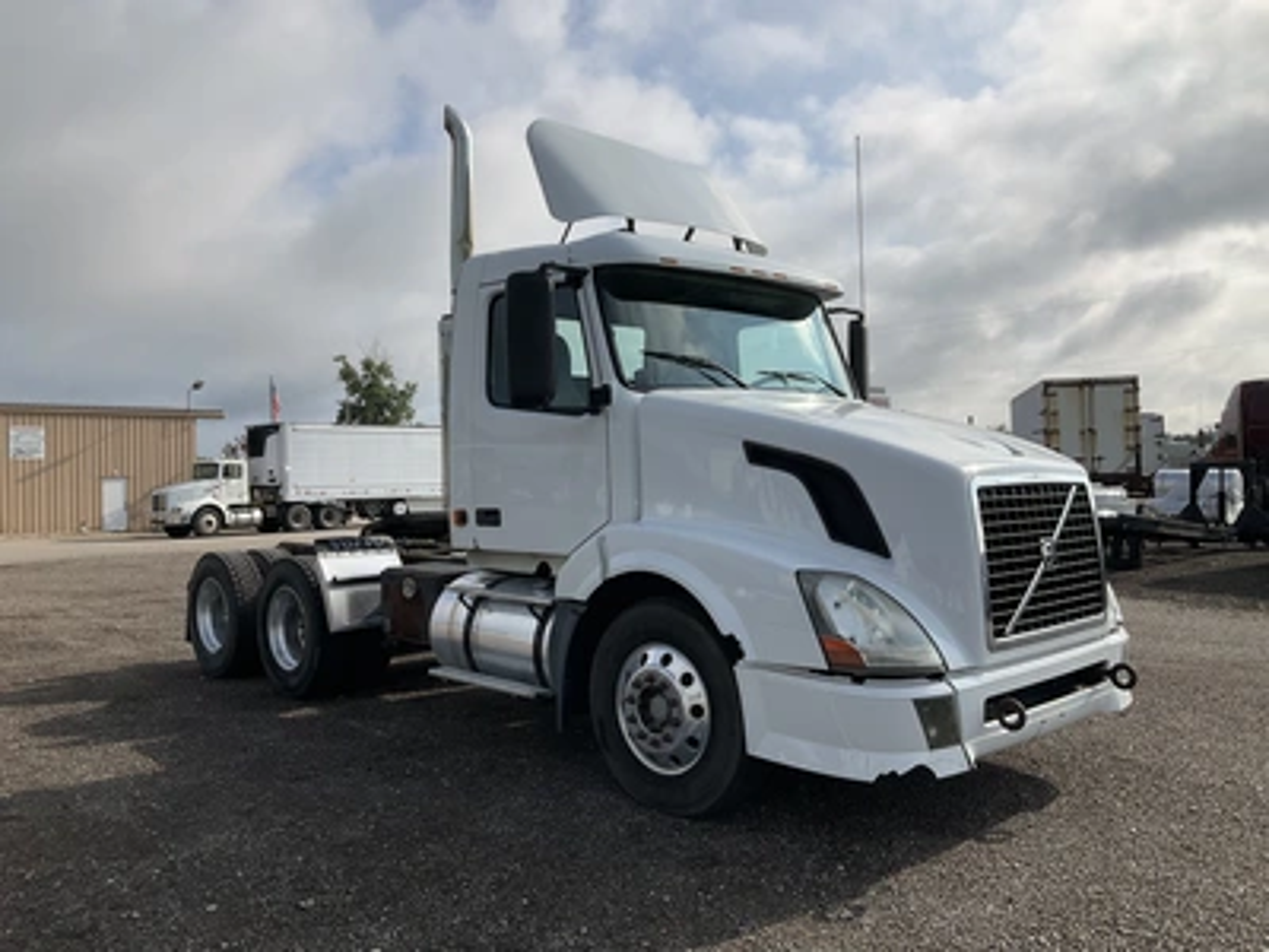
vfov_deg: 48.2
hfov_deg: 61.7
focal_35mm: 29
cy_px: 476
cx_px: 634
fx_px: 1063
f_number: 1.8
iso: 25
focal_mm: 3
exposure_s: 1/2801
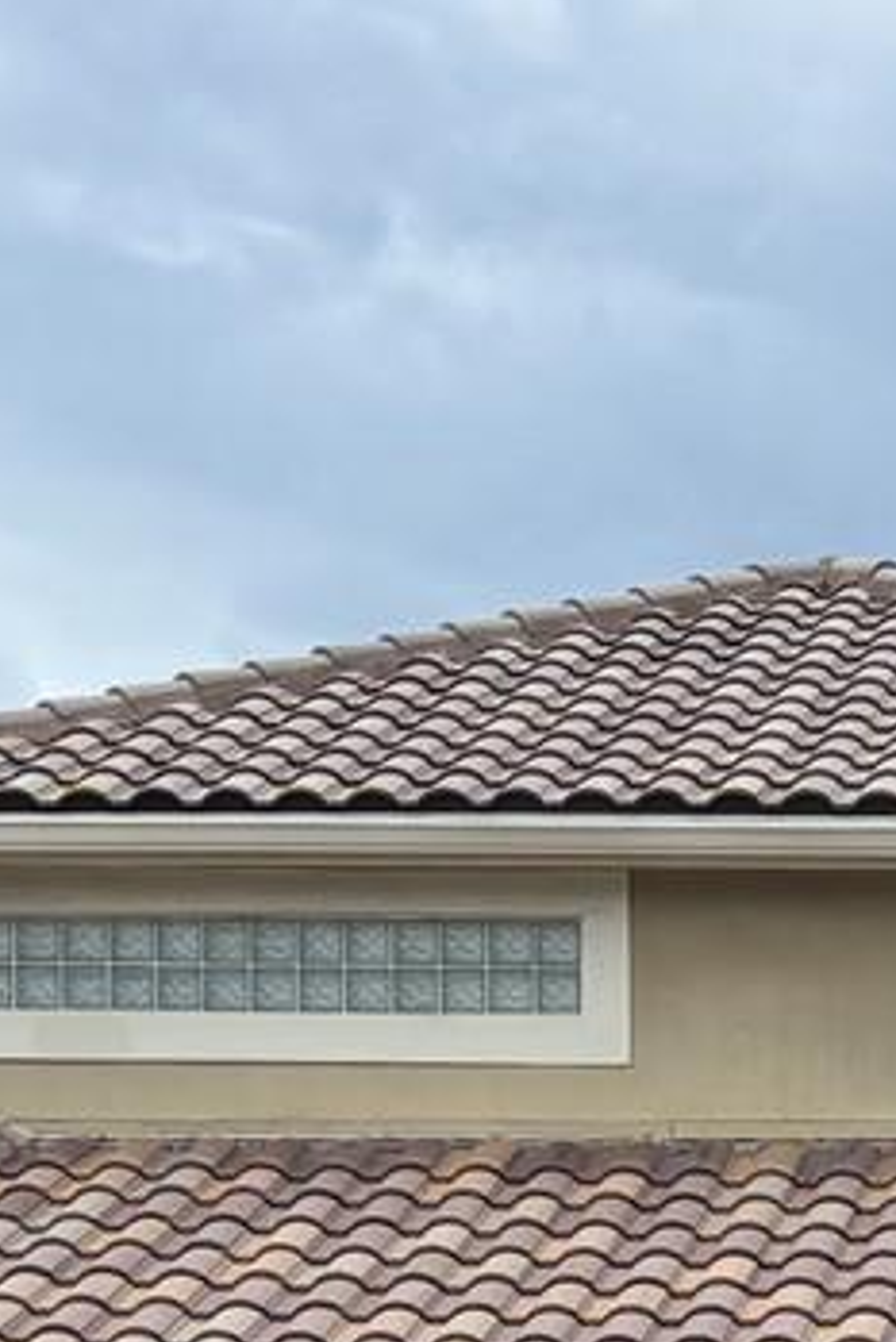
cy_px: 1907
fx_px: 4624
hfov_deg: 10.8
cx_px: 1188
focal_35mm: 124
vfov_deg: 15.4
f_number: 1.6
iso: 50
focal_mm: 5.96
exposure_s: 1/4854
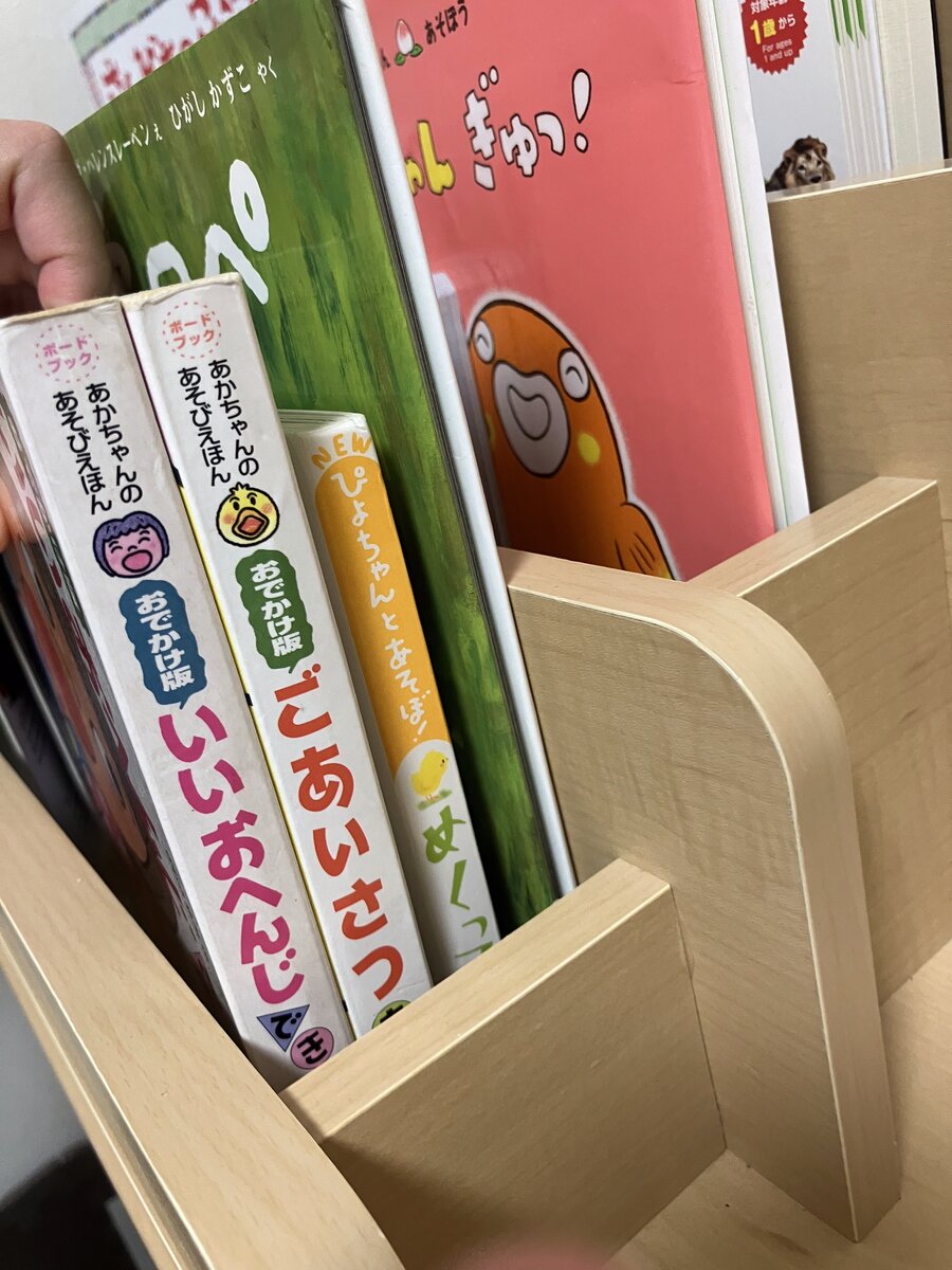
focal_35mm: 28
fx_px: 1027
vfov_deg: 63.4
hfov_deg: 49.7
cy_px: 635
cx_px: 476
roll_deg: +14.1
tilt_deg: -21.1
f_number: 1.8
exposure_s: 1/50
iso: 125
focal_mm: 3.99
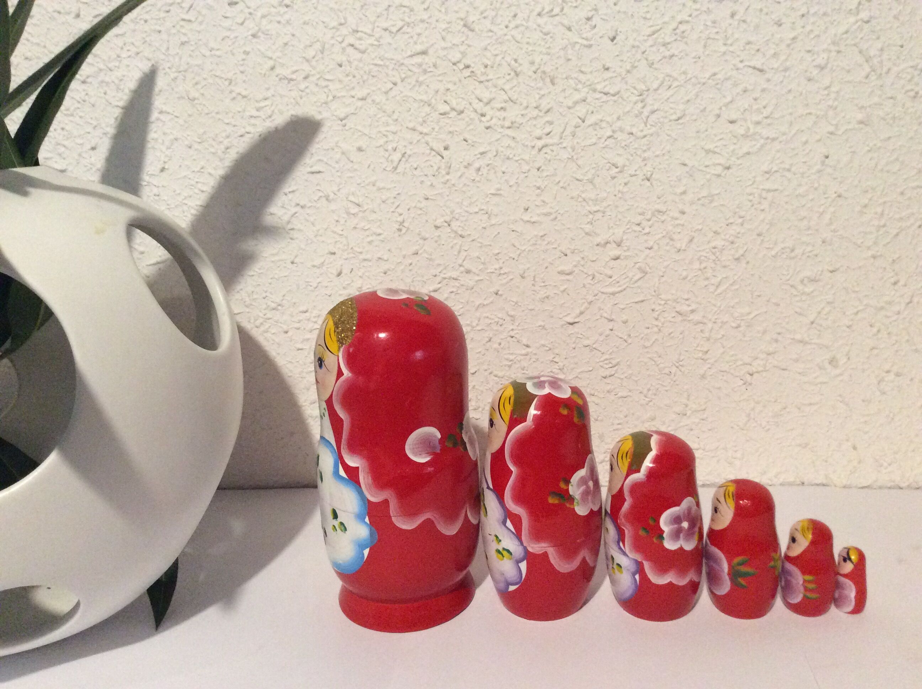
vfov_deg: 44.1
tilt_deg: -14.4
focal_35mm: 32
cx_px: 461
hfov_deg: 56.9
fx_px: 851
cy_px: 344
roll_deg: +3.3
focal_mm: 3.3
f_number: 2.4
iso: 320
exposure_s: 1/25
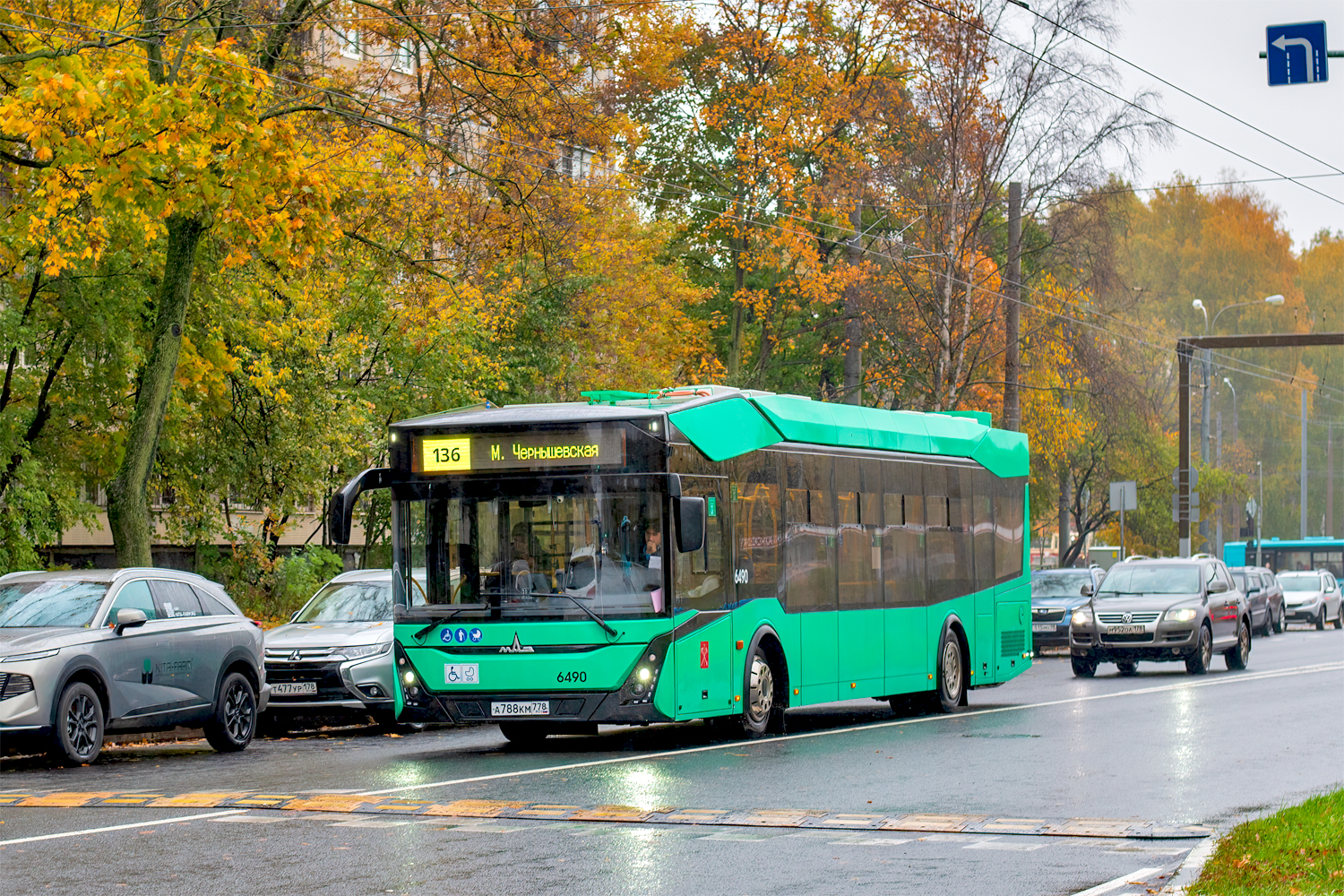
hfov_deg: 39.6
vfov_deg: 27.0
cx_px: 672
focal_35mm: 50
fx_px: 1867
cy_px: 448
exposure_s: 1/200
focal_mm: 50
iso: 400
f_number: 5
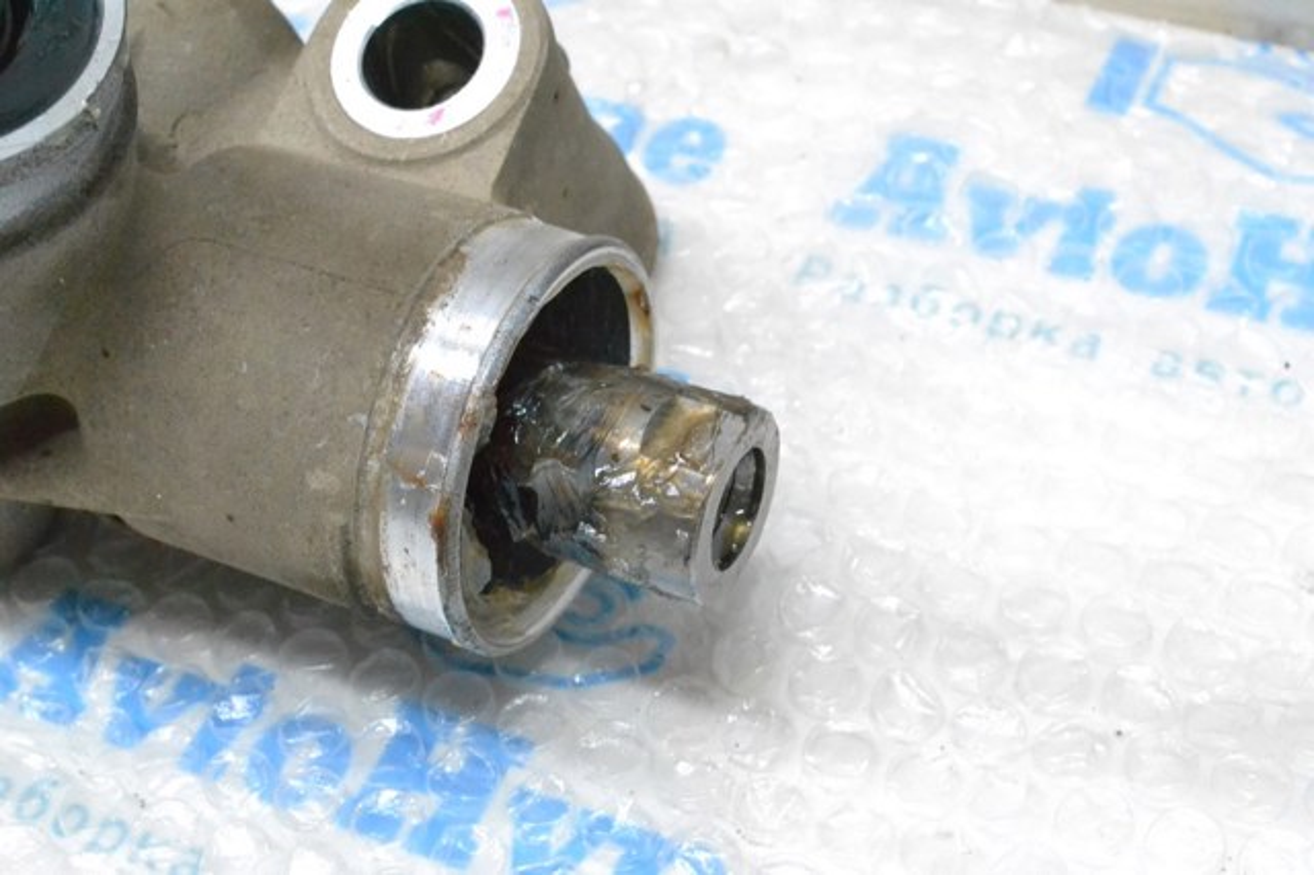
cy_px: 438
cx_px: 657
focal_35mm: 60
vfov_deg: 22.6
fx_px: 2189
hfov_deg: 33.4
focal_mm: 40
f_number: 11
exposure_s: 1/100
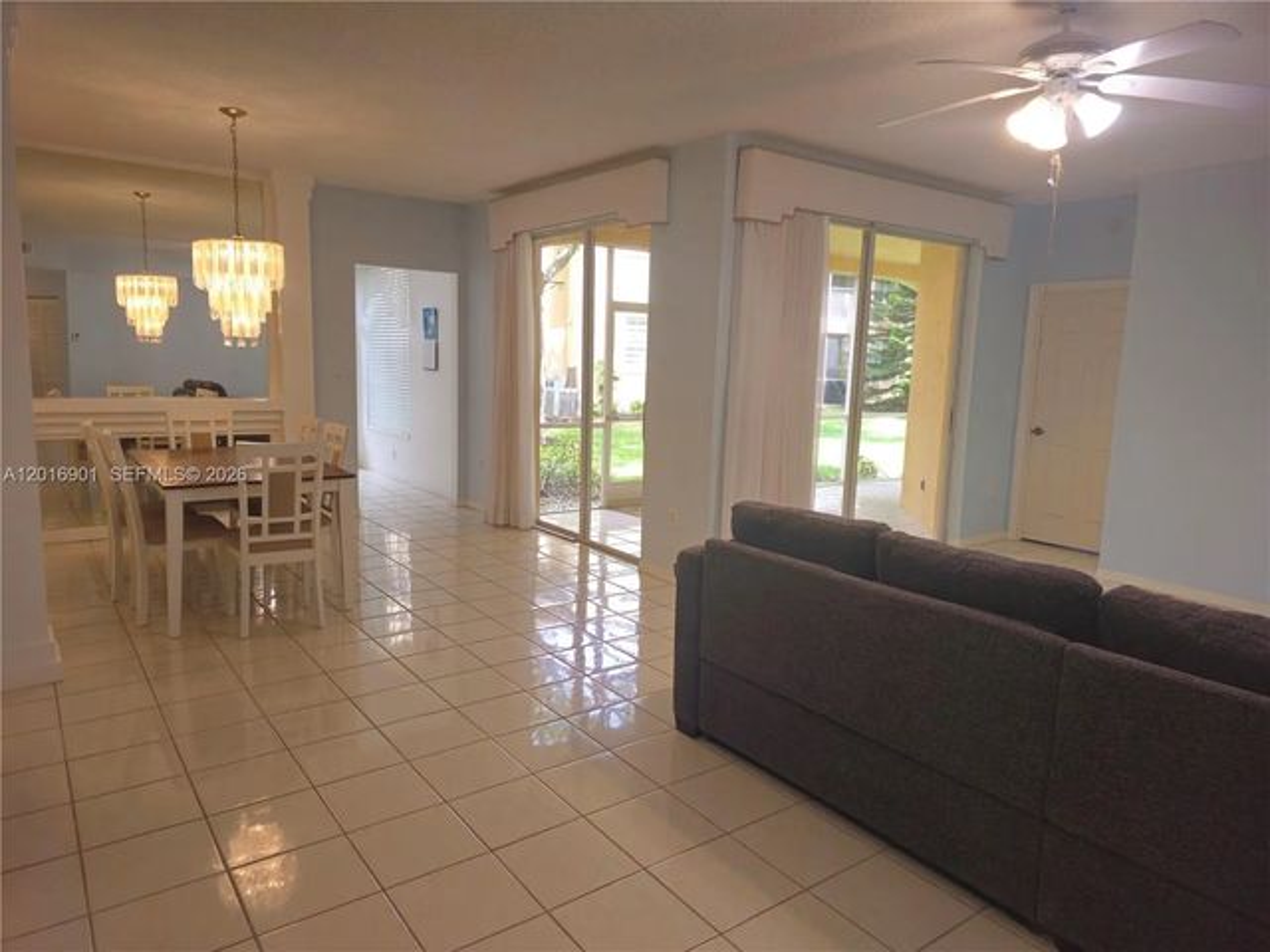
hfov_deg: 73.9
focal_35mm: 23
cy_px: 476
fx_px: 844
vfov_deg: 58.9
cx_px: 635
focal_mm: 6.3
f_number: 1.7
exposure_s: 1/60
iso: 50
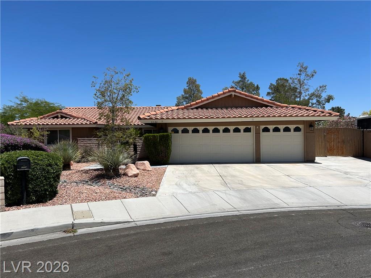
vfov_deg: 53.1
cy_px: 139
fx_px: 279
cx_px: 186
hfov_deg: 67.3
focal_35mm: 26
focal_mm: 5.7
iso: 50
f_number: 1.5
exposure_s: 1/6579
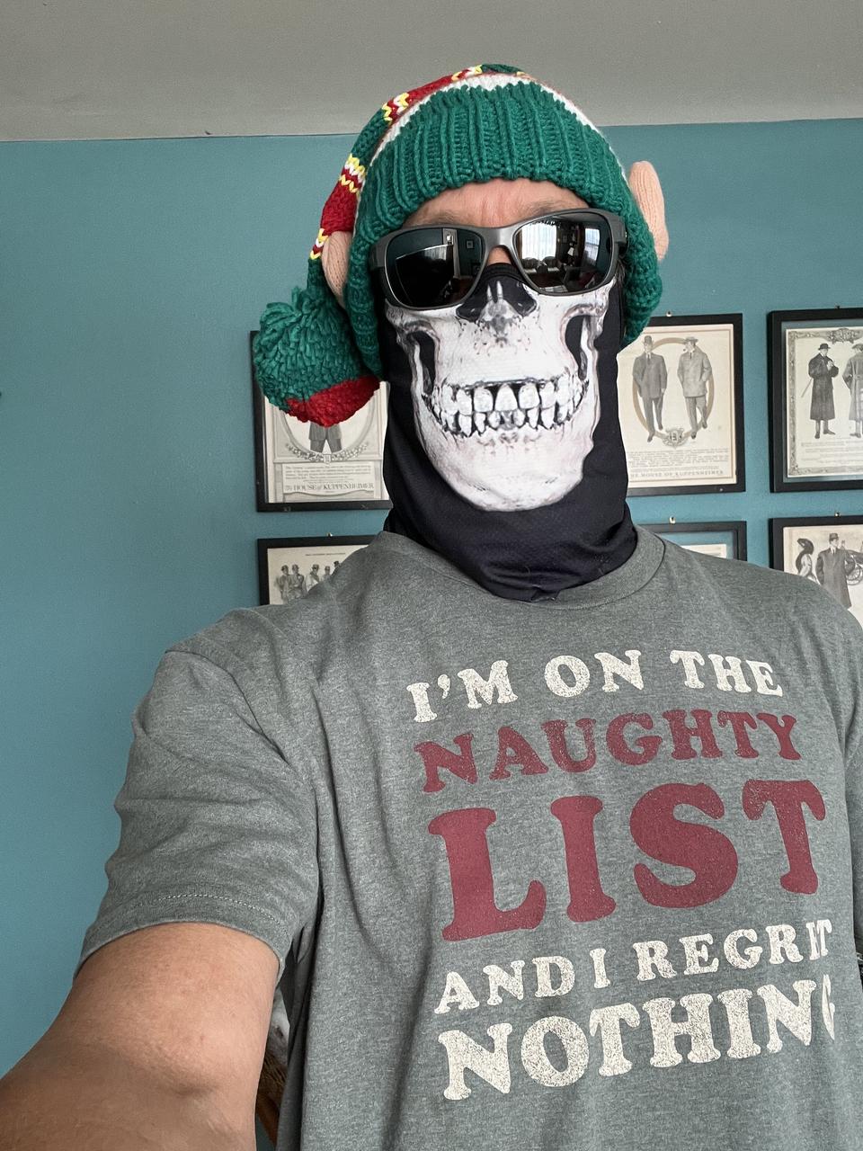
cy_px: 576
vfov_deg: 60.0
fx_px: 997
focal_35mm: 30
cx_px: 432
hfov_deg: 46.8
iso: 100
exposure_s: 1/69
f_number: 2.2
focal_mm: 2.71
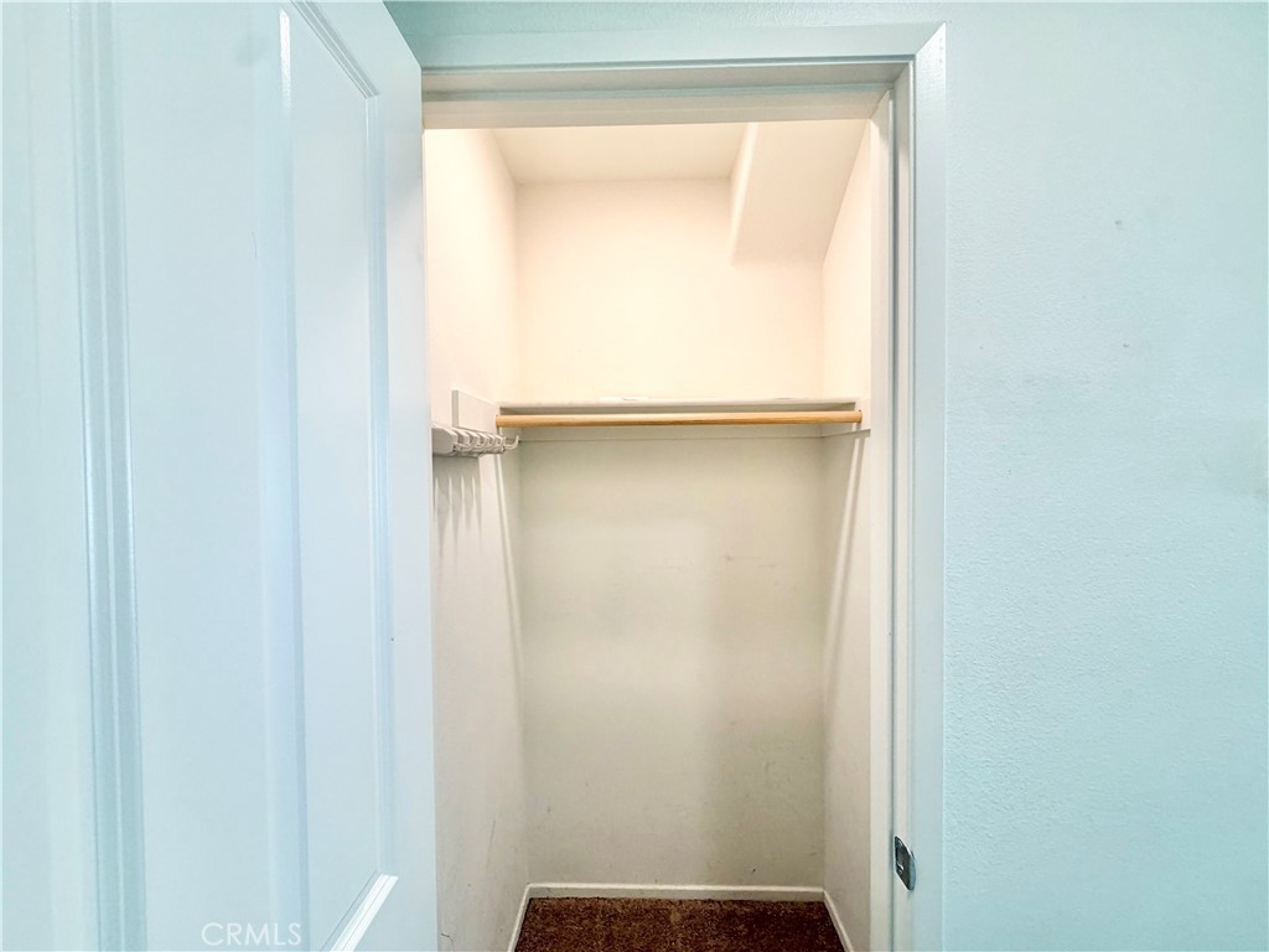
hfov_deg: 102.1
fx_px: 513
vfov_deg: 85.7
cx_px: 634
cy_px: 476
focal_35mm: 14
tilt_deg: -2.0
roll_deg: +0.8
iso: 125
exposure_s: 1/120
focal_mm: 2.22
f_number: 2.2
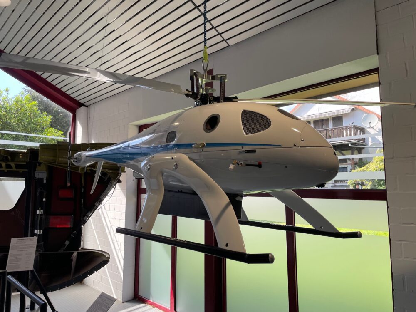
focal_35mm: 26
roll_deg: +1.3
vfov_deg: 53.1
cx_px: 208
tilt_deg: +11.8
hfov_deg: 67.3
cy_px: 156
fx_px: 312
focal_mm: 4.2
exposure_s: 1/392
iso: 32
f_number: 1.6
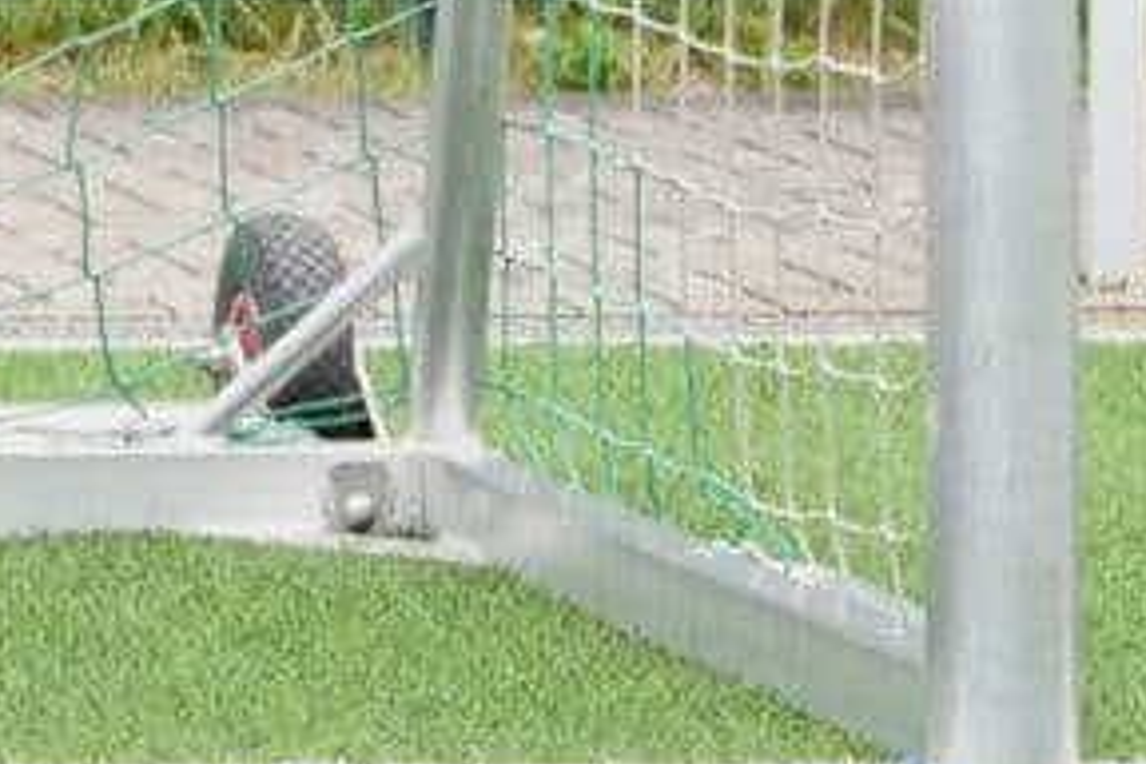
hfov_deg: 5.6
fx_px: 10854
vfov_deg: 4.0
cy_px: -356
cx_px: -2594
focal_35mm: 341
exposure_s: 1/800
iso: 320
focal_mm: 48
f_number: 2.8
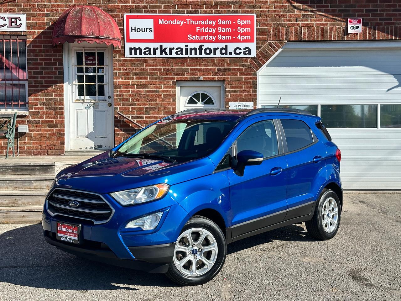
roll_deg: +0.5
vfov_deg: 30.3
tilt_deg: -3.1
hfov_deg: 39.7
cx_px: 200
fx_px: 556
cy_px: 150
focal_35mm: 48
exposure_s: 1/3155
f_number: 1.78
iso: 64
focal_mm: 6.86
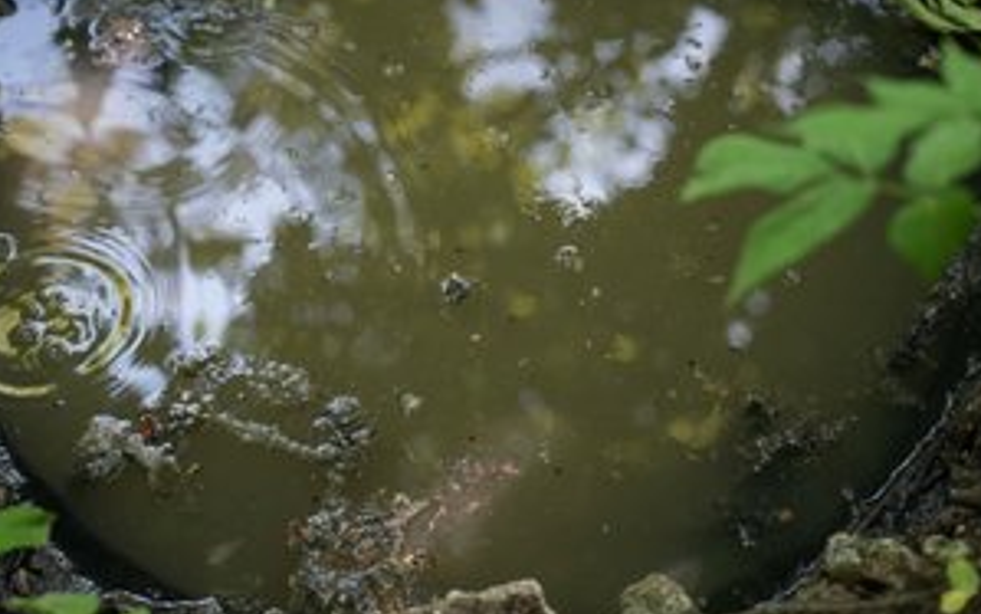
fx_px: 1604
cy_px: 192
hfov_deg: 33.9
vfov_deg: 21.5
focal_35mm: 60
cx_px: 387
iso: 4000
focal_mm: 44
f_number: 2.8
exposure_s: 1/160
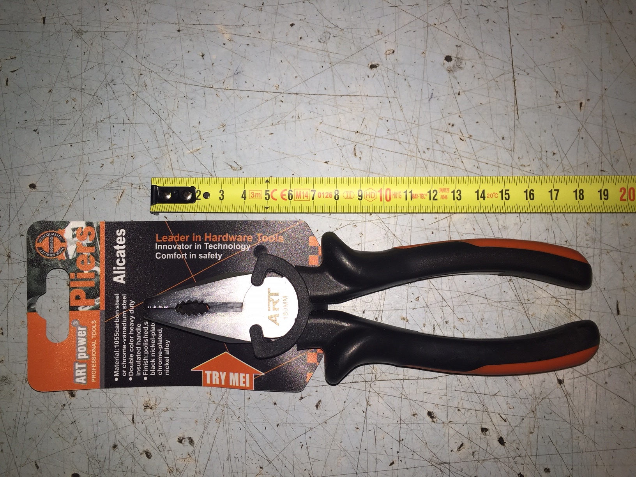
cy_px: 238
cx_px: 318
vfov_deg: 48.2
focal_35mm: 29
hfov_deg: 61.7
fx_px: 533
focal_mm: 4.15
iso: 32
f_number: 2.2
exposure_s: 1/101
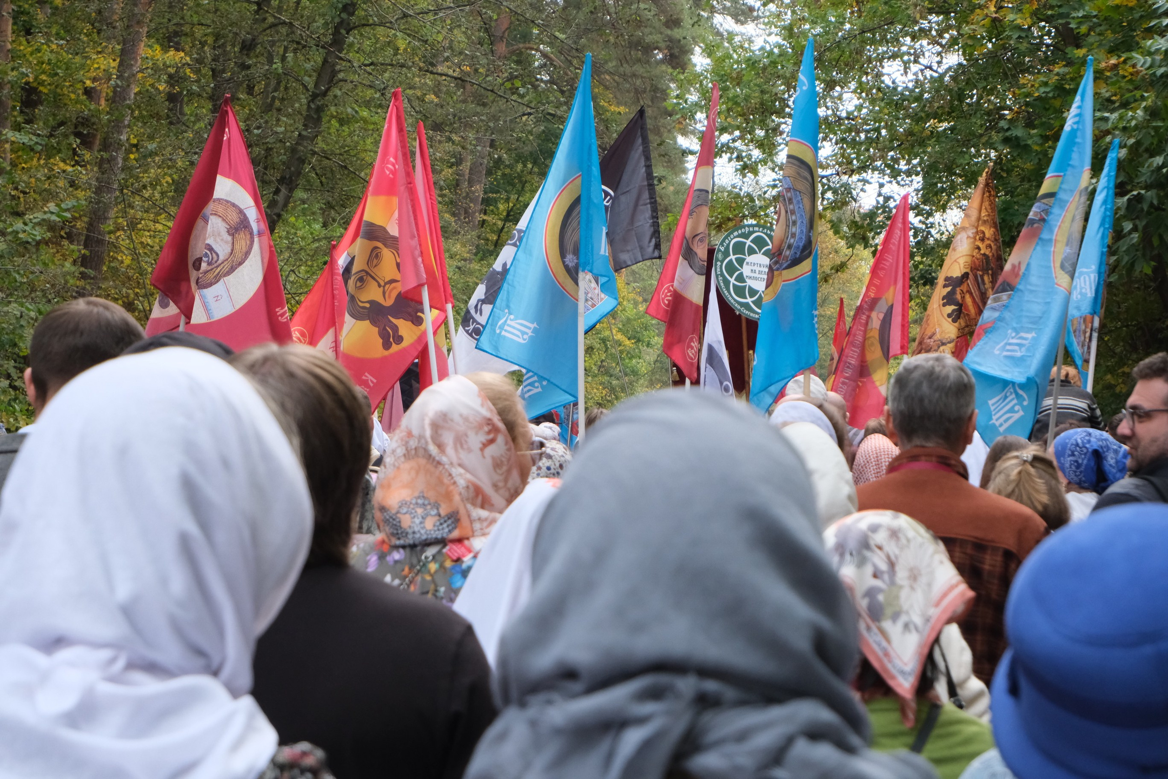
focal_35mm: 68
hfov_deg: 29.7
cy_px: 390
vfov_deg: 20.0
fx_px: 2206
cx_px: 584
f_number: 5.6
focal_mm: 45
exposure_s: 1/1000
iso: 2500
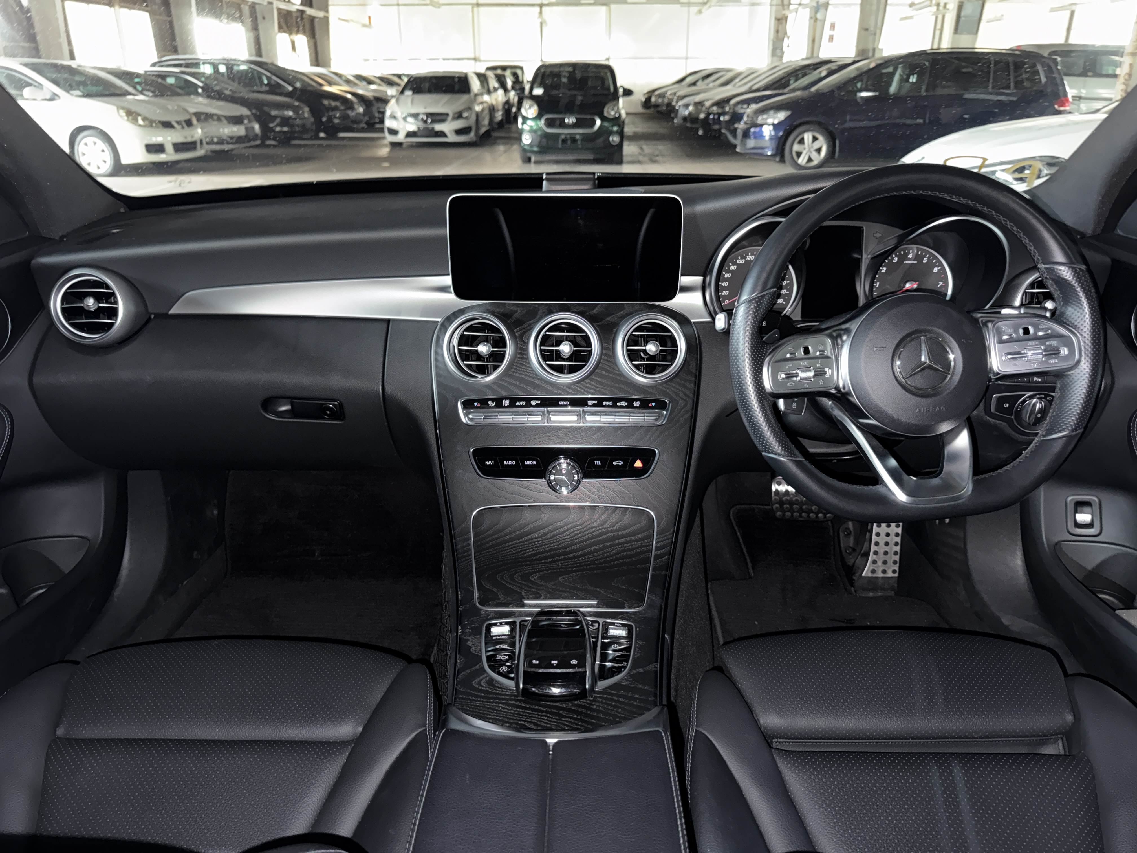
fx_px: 788
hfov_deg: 71.6
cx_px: 568
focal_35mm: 24
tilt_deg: -21.8
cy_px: 426
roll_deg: -0.2
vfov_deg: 56.8
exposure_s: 1/4
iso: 320
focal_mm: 6.76
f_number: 1.78
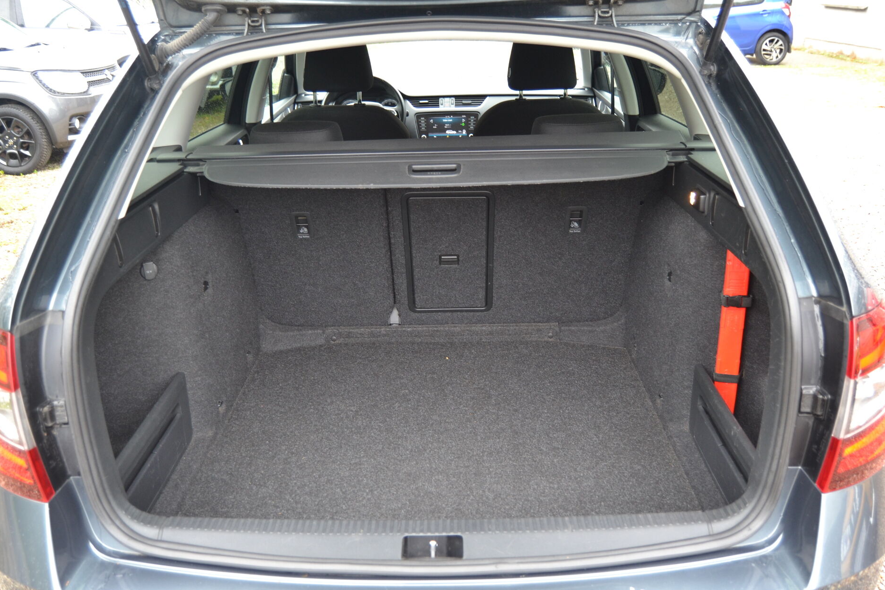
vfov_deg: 38.9
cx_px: 439
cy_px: 296
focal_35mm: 34
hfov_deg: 55.8
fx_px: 836
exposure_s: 1/80
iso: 400
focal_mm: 22
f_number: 4.5
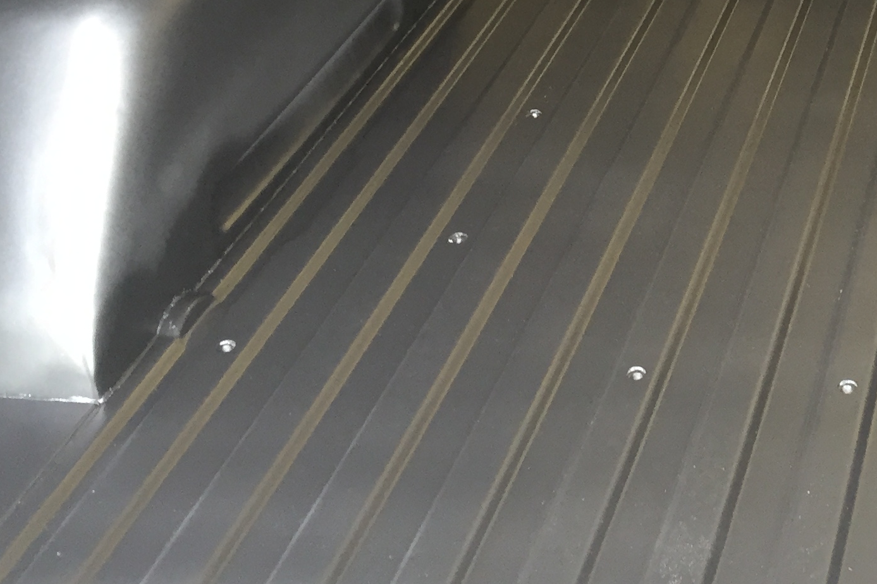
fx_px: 1729
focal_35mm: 71
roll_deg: -0.4
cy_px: -16
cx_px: 919
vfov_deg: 18.6
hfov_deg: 26.6
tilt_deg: -25.2
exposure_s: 1/30
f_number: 2.2
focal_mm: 4.15
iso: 80
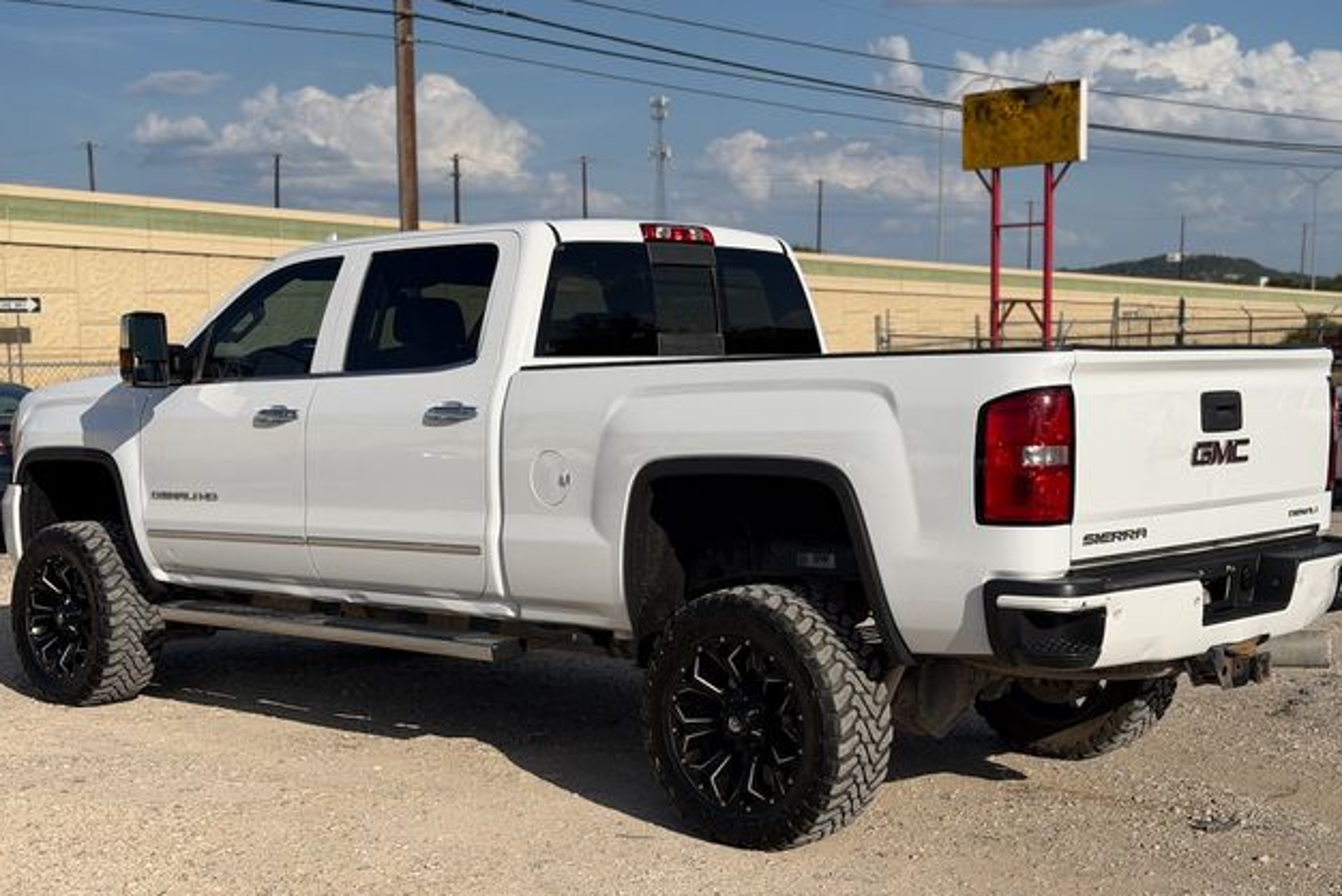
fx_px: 1902
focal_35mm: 51
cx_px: 682
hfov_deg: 38.9
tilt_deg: -6.3
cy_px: 497
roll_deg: +0.6
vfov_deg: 26.5
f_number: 1.78
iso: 64
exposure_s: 1/9901
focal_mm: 6.76
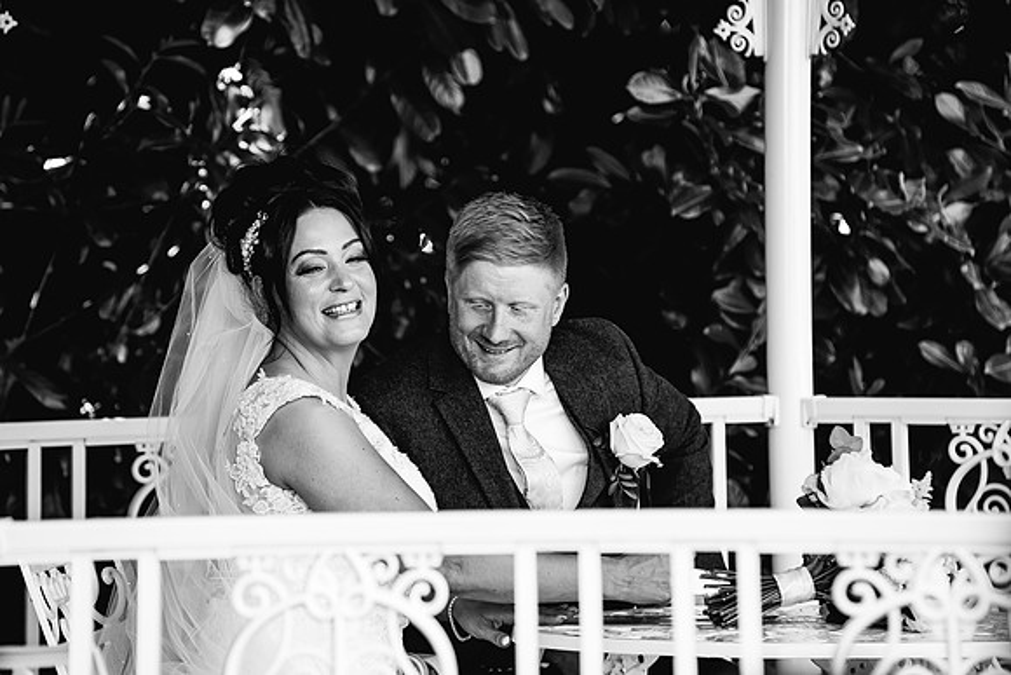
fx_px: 4719
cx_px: 506
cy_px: 338
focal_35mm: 168
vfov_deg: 8.2
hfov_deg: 12.2
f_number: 4.5
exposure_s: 1/160
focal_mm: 168
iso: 400
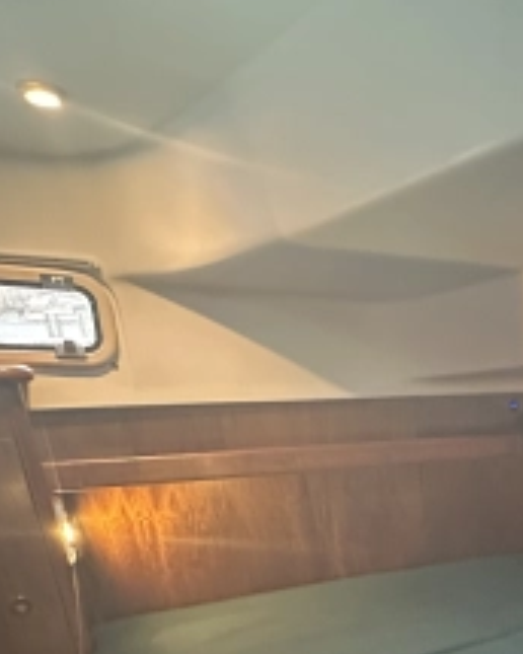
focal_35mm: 35
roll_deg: +0.2
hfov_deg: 37.2
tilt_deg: -21.6
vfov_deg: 45.3
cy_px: 622
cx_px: 538
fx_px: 677
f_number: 2.2
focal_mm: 2.22
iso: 1250
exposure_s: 1/34
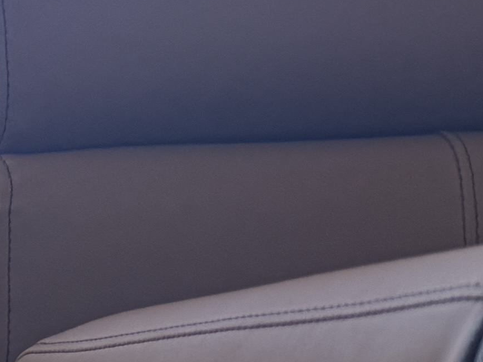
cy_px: 854
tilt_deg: -6.7
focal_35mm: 158
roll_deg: +1.7
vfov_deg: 8.6
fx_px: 2205
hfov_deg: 9.3
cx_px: -1051
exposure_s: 1/403
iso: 80
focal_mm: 6.76
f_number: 1.78
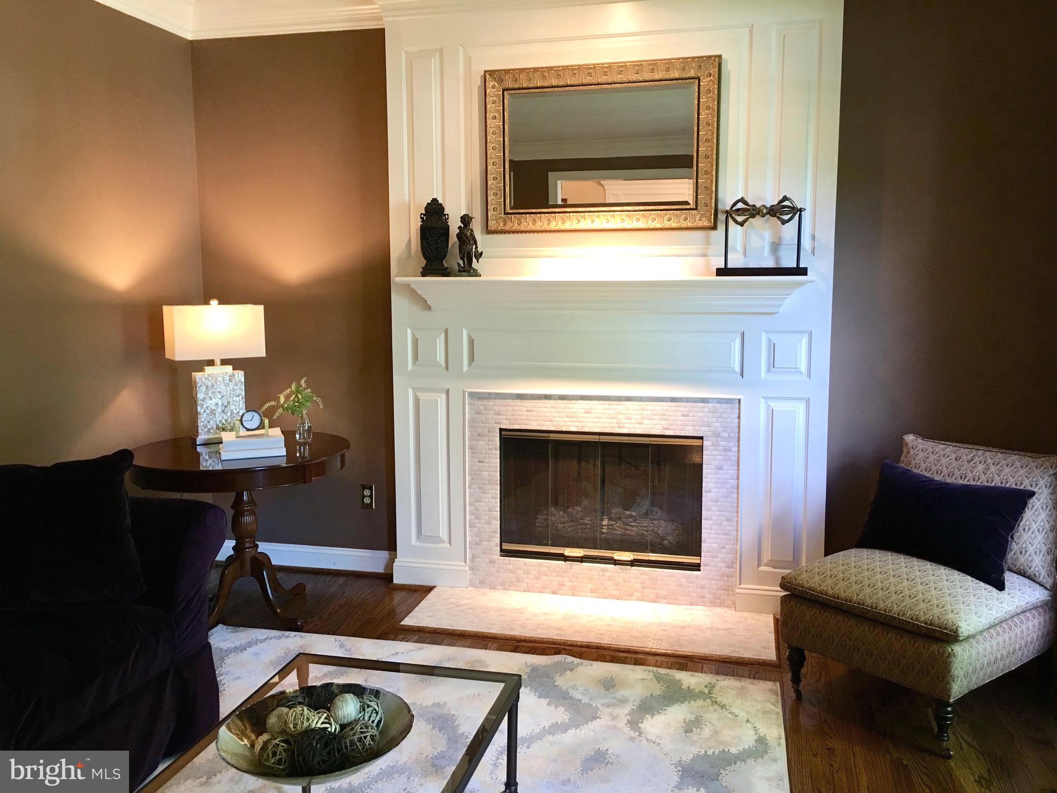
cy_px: 396
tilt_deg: -6.4
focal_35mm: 29
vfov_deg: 48.2
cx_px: 528
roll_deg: -0.4
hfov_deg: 61.7
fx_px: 886
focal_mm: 4.15
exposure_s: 1/15
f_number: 2.2
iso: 50
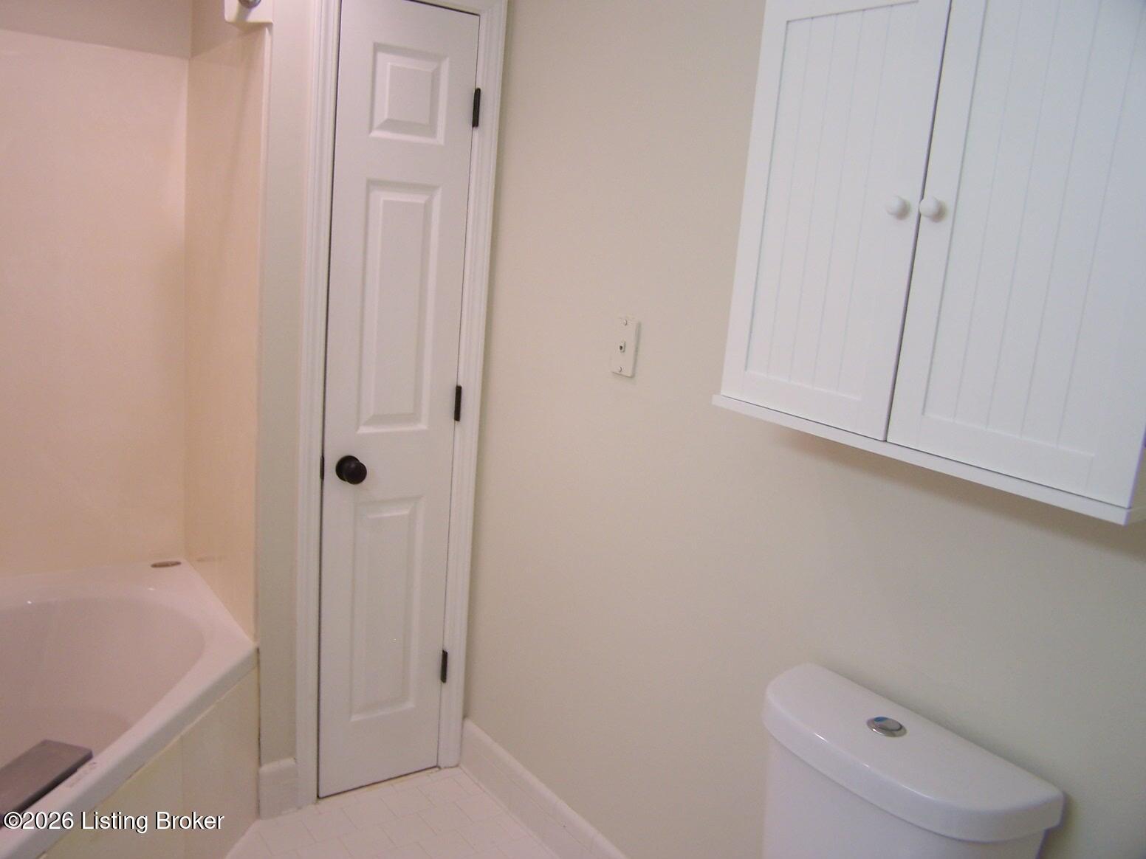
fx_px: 1258
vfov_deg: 37.7
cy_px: 430
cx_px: 573
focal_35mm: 38
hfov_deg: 49.0
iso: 80
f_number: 2.8
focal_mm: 6.3
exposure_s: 1/20
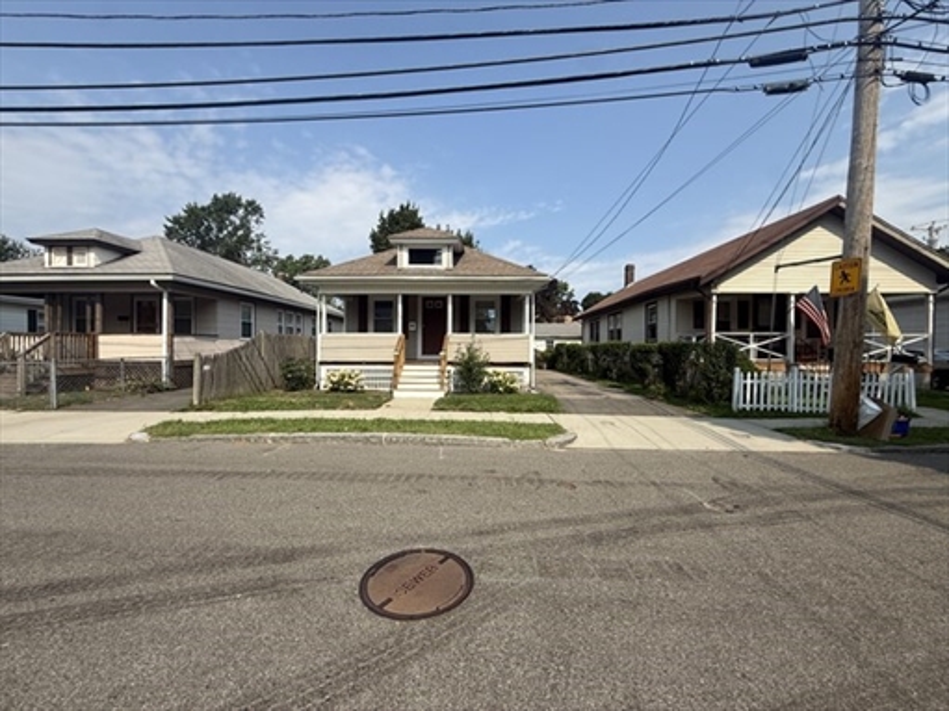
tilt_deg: -1.6
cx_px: 474
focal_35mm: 14
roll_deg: -0.3
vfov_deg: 85.7
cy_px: 356
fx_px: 384
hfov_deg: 102.1
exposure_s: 1/2320
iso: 50
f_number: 2.2
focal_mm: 2.22
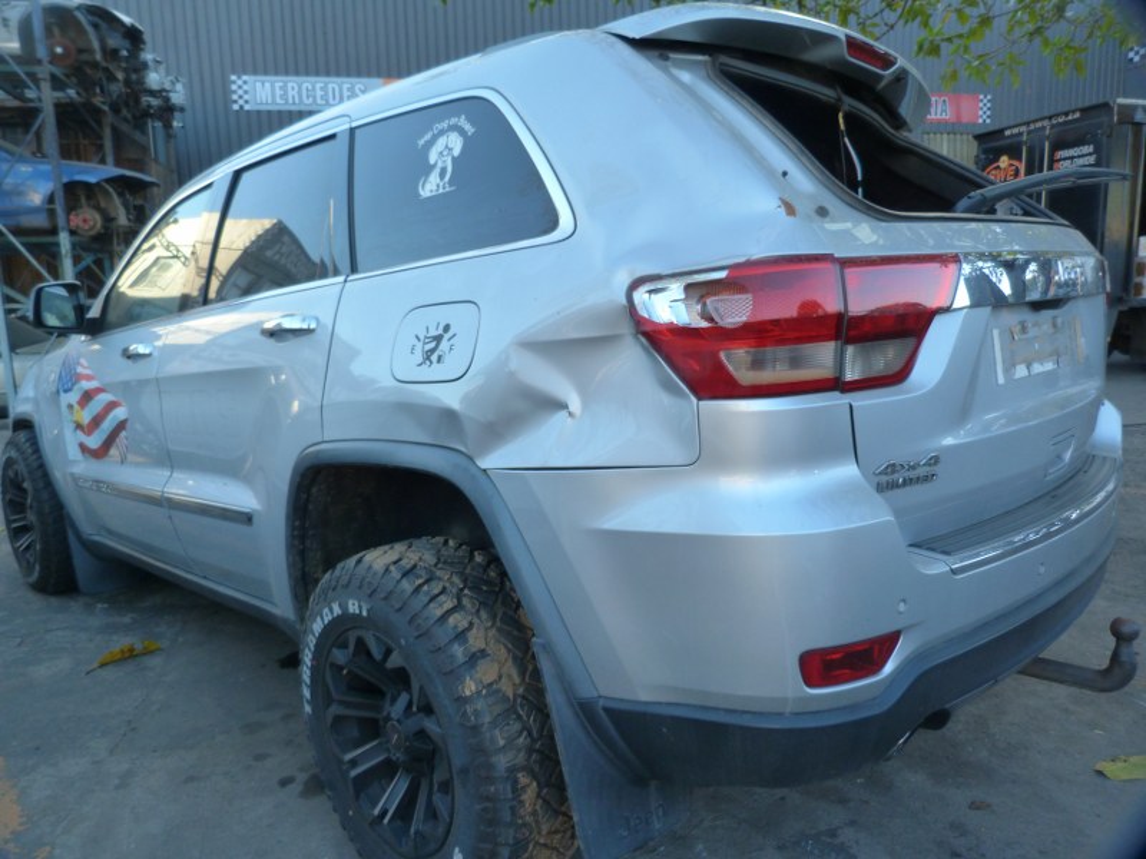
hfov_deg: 69.4
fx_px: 828
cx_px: 573
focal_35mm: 25
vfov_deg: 54.9
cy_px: 430
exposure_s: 1/100
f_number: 2.8
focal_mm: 4.5
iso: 125
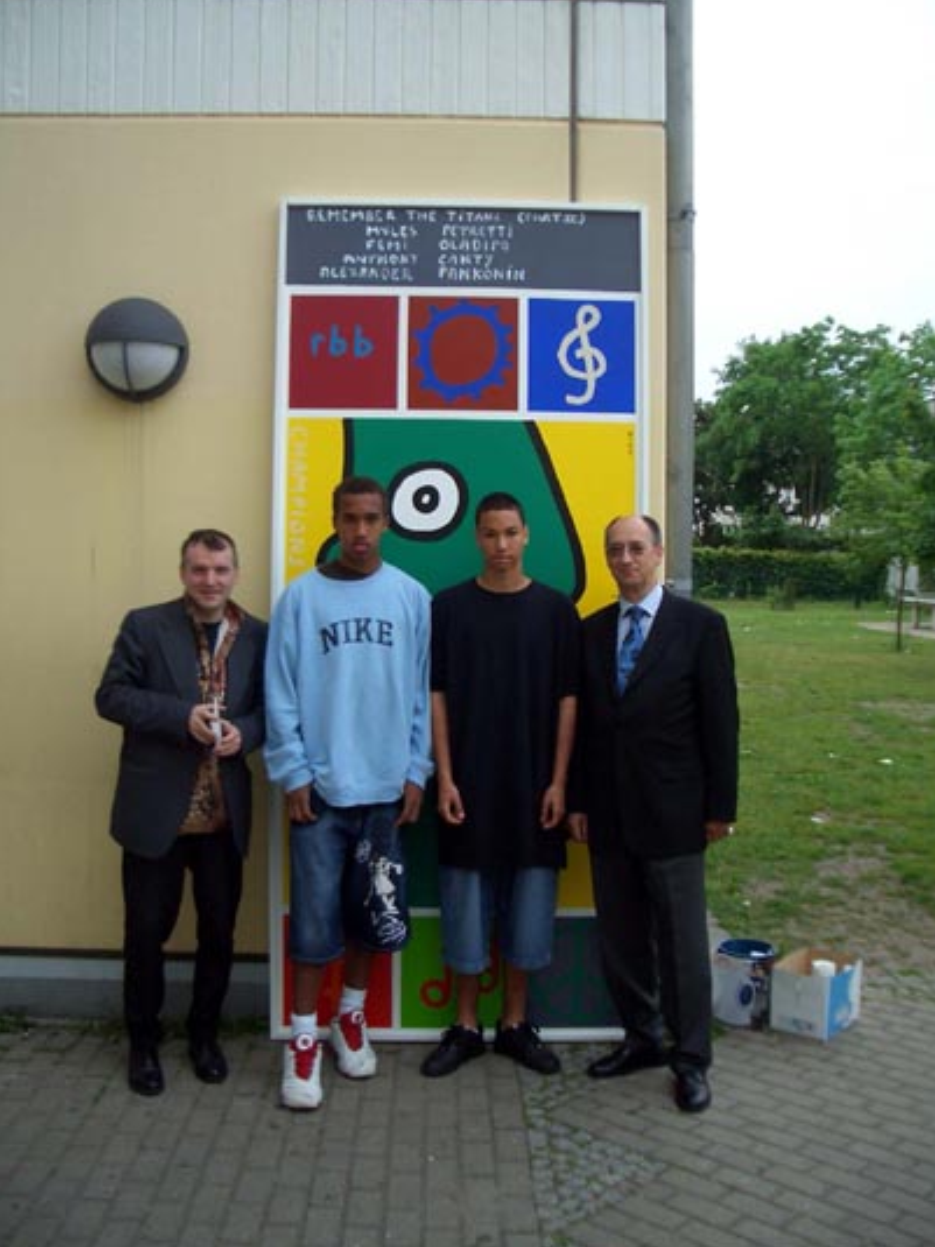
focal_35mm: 36
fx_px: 1297
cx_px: 472
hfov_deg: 39.6
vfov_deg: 51.4
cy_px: 611
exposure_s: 1/250
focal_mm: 5.8
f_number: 2.6
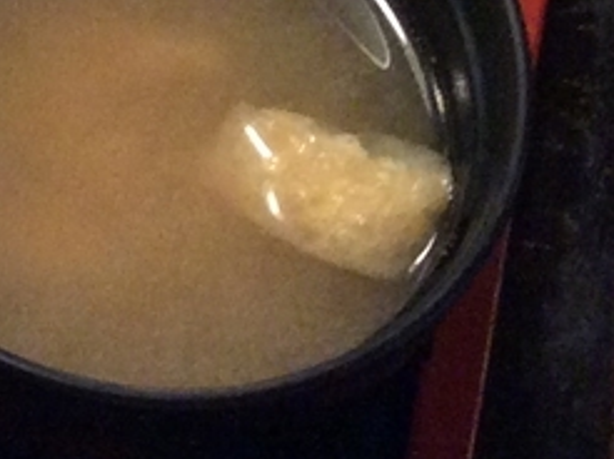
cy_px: -417
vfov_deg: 9.0
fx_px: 2764
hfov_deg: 11.7
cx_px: -484
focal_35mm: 156
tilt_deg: -55.3
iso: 250
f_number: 2.4
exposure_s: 1/24
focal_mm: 3.3
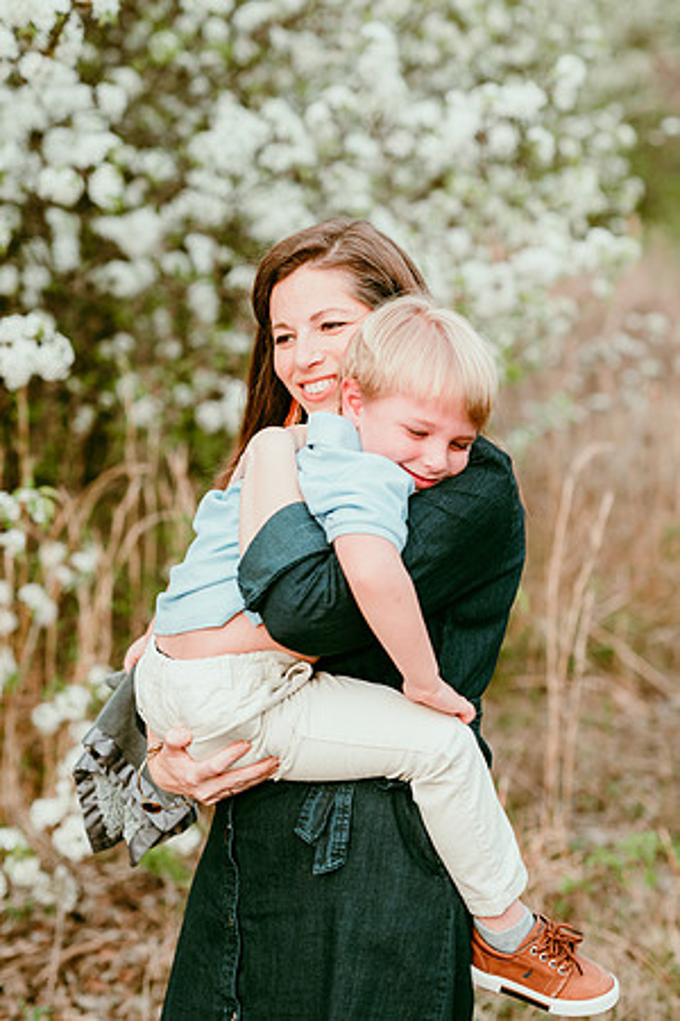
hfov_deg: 16.1
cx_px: 340
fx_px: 2408
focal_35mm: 85
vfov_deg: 23.9
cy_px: 510
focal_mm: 85
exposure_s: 1/160
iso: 100
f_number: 3.2
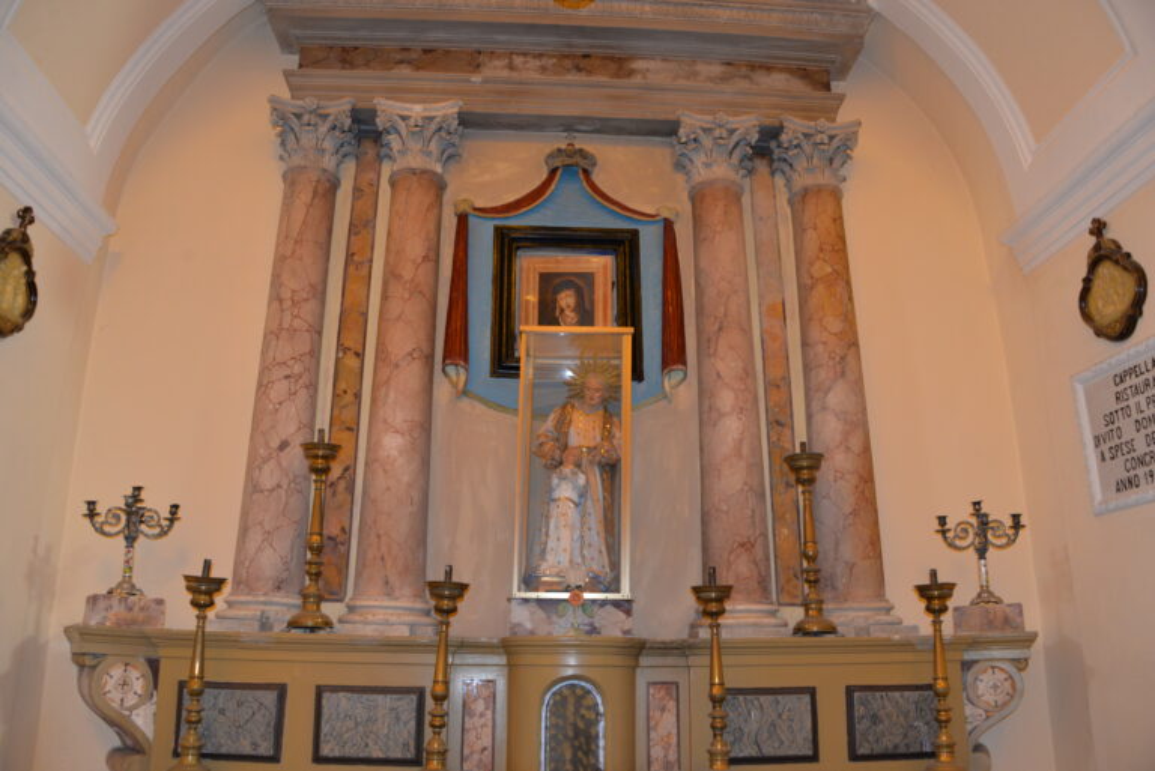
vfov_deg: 46.5
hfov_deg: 65.4
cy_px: 386
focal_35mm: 28
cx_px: 578
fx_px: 899
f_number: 5.6
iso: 1600
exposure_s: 1/60
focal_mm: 28
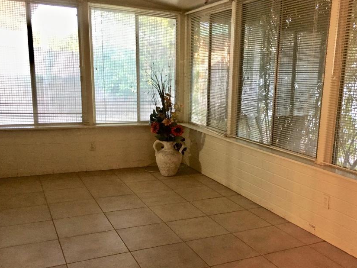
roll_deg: -2.2
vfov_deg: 39.6
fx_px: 371
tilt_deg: -13.3
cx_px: 210
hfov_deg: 51.1
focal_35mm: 36
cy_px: 156
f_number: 2.2
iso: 160
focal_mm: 4.15
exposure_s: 1/30
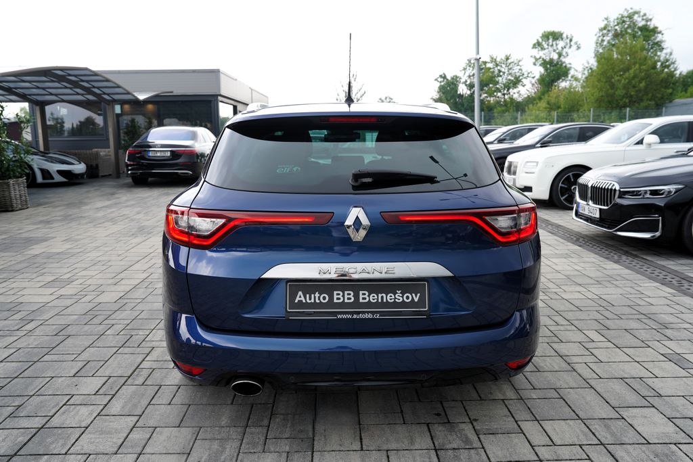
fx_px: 520
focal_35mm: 27
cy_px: 231
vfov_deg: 47.9
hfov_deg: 67.4
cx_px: 346
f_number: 4.5
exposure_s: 1/80
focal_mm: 27
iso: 100
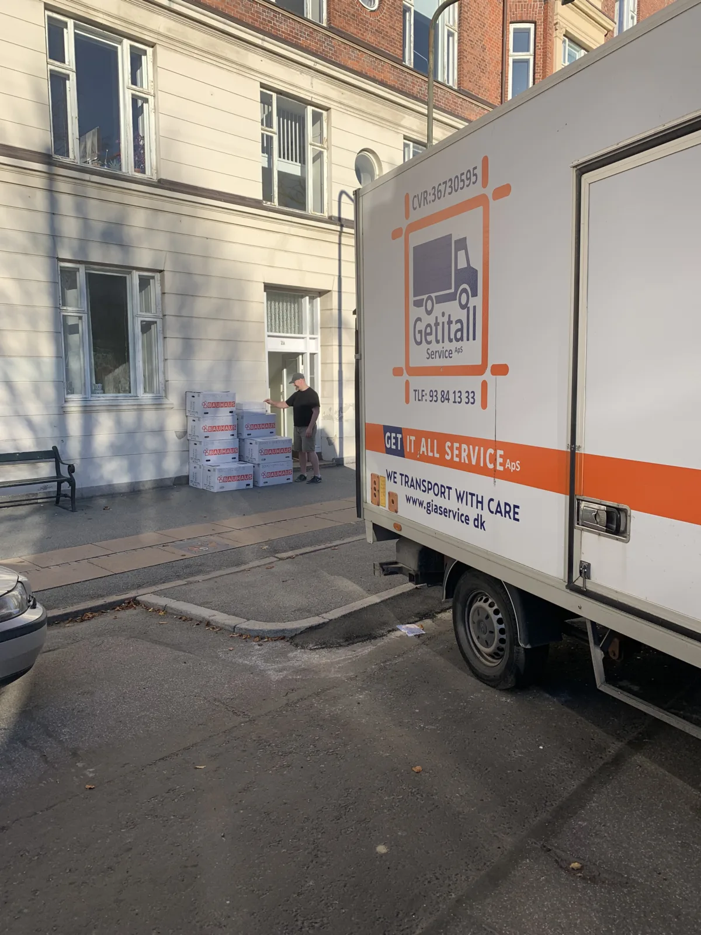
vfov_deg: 67.3
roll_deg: +0.3
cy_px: 468
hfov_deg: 53.1
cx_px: 350
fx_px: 702
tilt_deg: -3.5
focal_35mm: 26
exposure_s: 1/1490
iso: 25
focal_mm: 4.25
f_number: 1.8
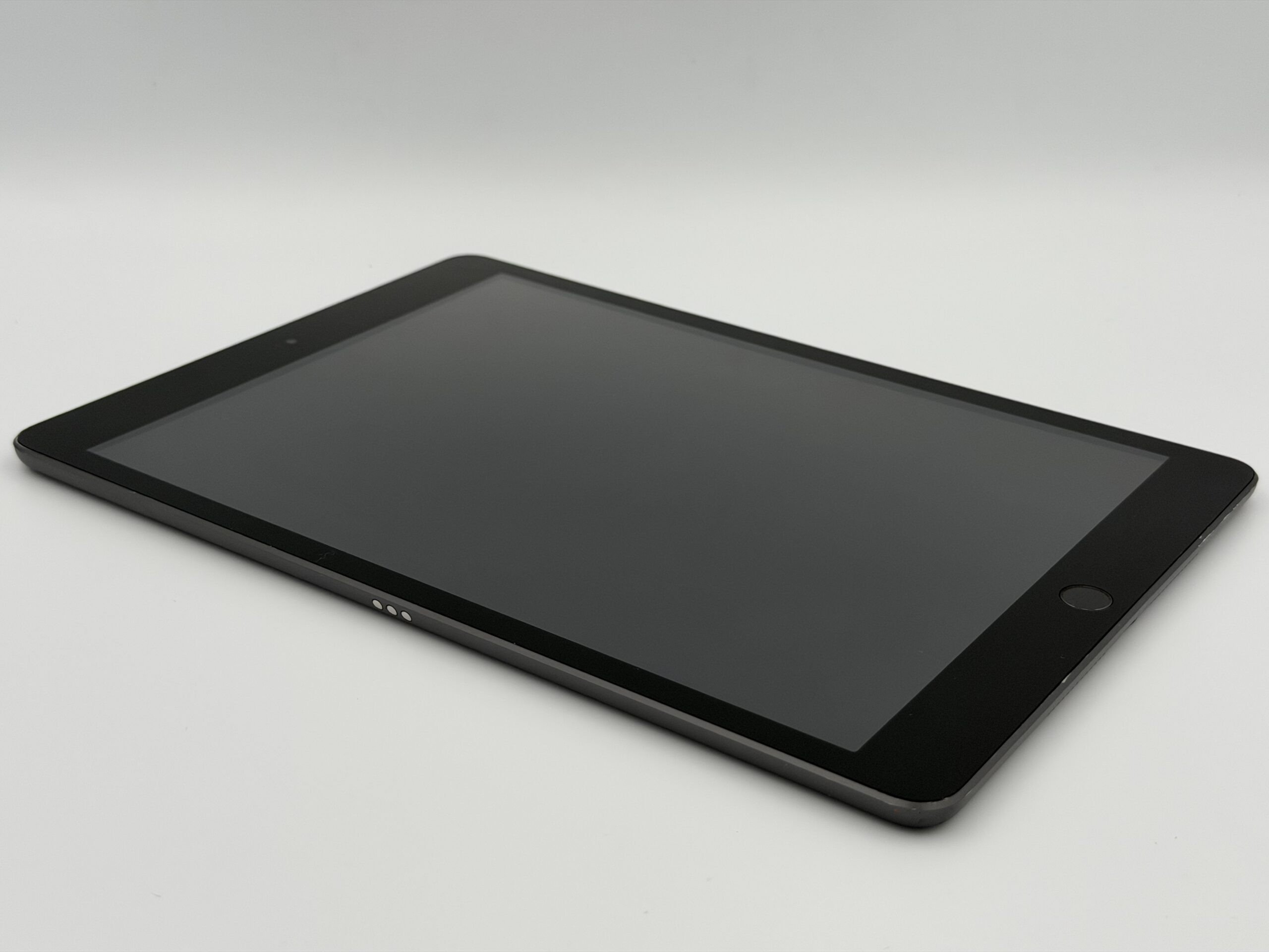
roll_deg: -0.8
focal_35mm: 48
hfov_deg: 39.7
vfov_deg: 30.3
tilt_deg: -25.7
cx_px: 634
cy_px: 476
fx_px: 1760
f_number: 1.78
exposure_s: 1/754
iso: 64
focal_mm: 6.76
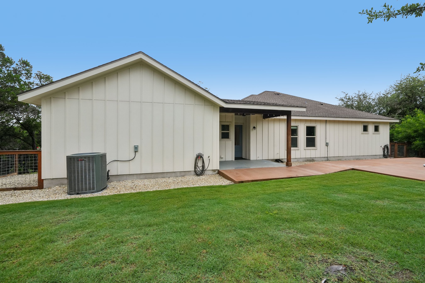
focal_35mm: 15
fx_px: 177
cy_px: 142
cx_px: 212
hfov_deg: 100.4
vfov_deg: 77.3
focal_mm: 15
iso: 800
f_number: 11
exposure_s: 1/1000
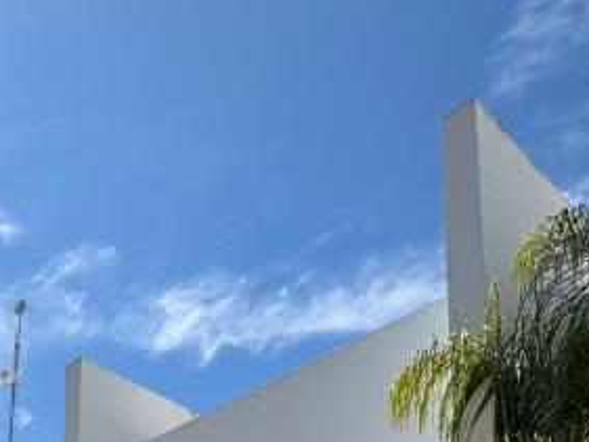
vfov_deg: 22.3
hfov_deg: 34.8
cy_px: 702
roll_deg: -2.1
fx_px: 868
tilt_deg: +8.3
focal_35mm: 51
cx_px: 31
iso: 50
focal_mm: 2.22
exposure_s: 1/2584
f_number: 2.2
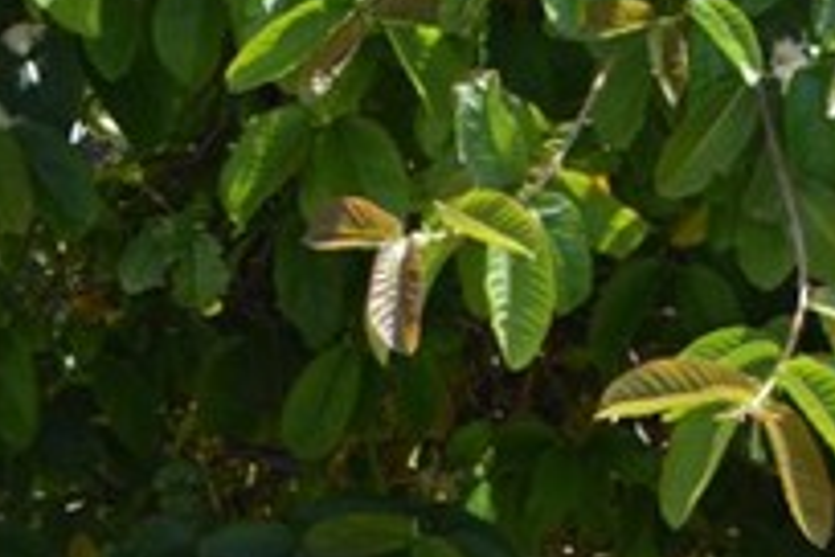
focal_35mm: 196
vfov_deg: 7.0
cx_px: 774
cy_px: 147
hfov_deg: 10.4
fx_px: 4546
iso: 100
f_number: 6.3
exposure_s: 1/160
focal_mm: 26
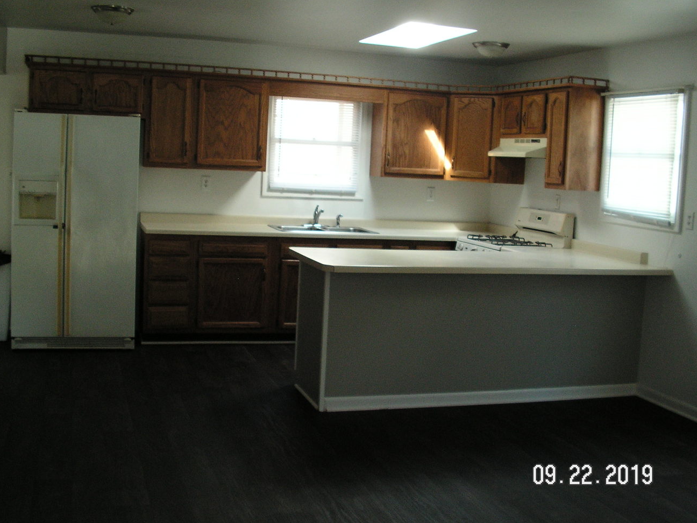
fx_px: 805
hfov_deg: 46.8
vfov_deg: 35.9
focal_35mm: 40
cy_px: 241
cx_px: 330
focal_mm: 6
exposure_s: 1/40
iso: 80
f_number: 3.2
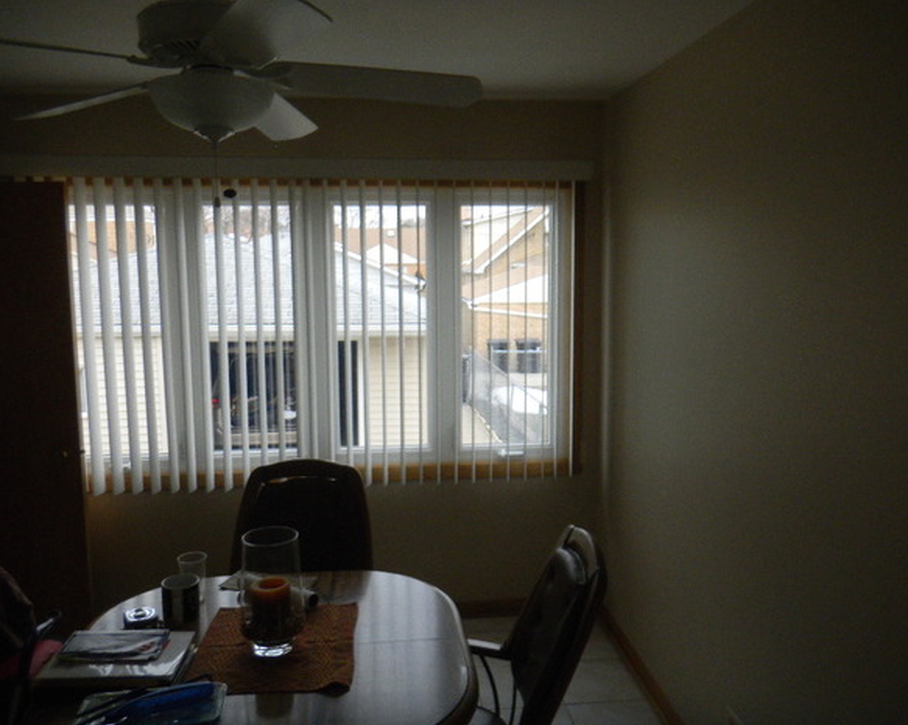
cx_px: 447
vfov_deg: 48.5
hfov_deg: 58.8
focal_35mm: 30
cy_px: 358
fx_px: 806
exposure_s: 1/238
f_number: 3.9
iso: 287
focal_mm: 5
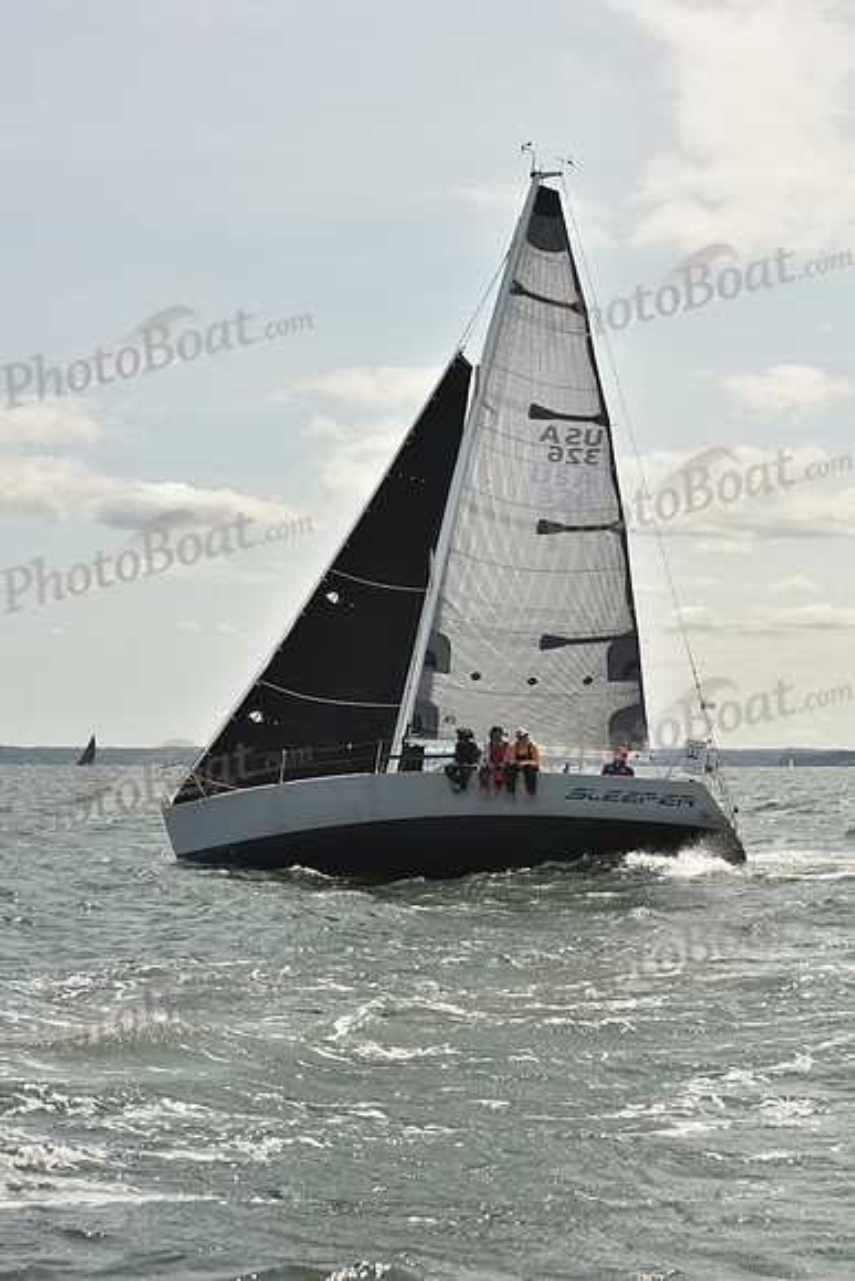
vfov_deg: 28.8
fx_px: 2492
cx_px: 428
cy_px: 640
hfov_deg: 19.5
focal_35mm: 70
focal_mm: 70
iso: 250
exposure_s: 1/800
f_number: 10
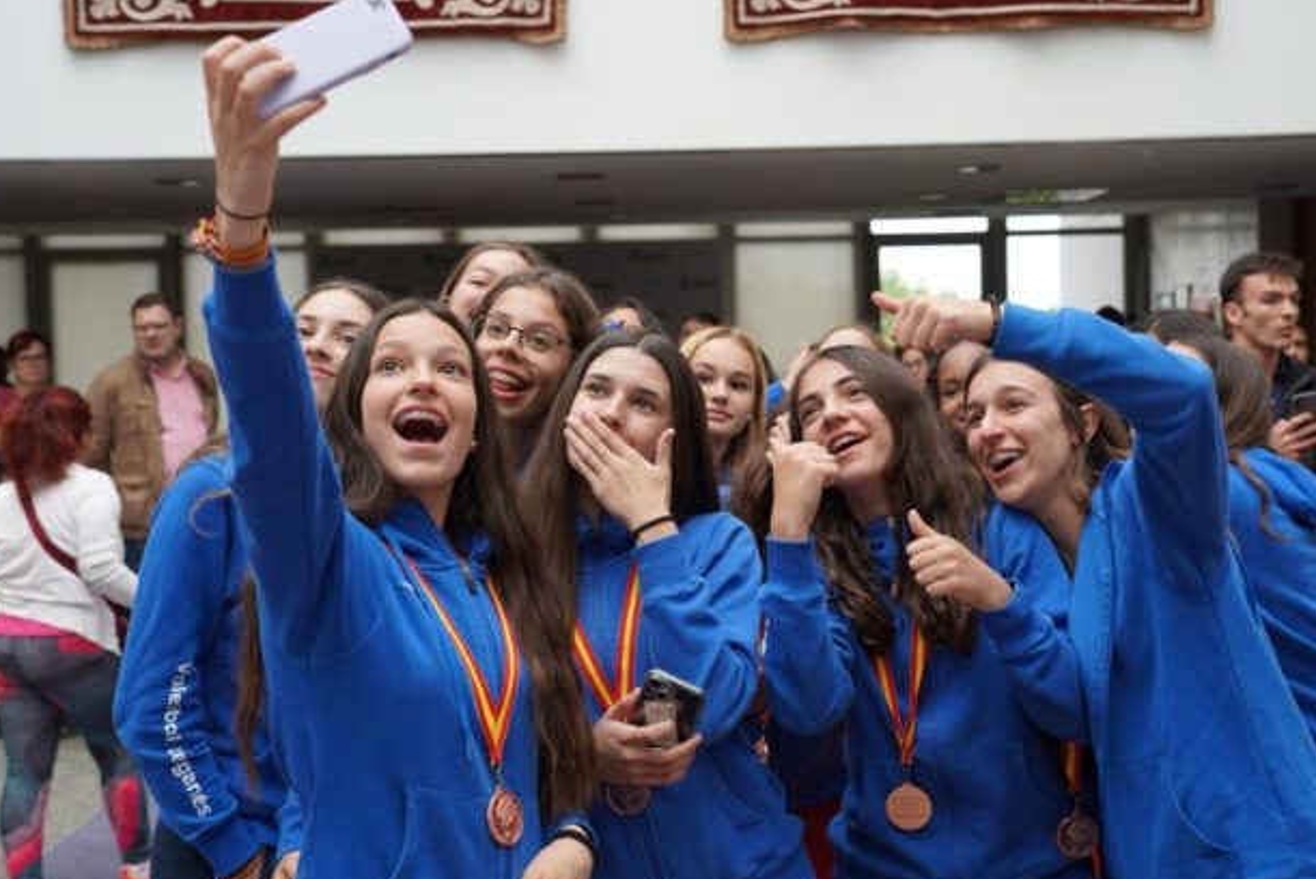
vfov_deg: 27.6
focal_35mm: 49
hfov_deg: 40.3
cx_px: 696
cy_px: 446
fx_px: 1792
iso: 320
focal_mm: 39
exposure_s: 1/160
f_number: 4
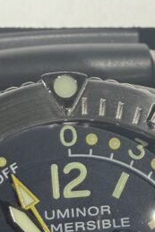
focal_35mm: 77
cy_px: 190
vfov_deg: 25.8
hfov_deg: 17.7
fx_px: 497
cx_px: 74
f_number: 2.2
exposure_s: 1/120
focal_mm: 2.22
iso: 200
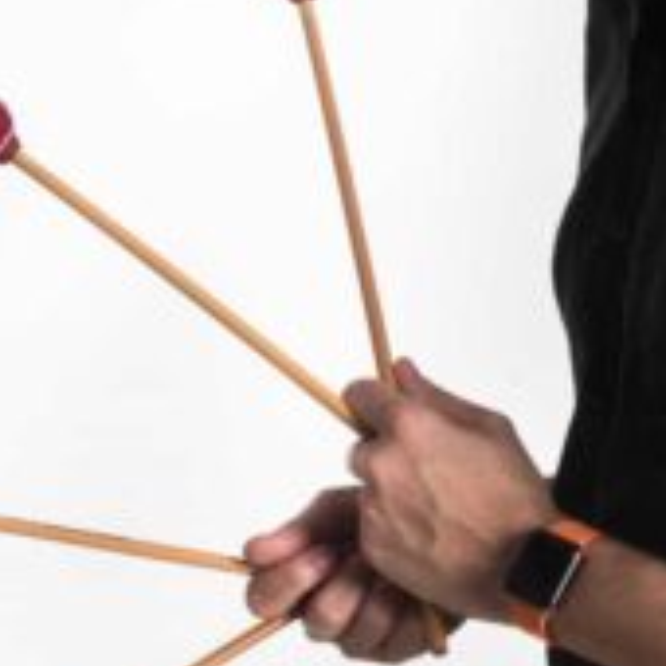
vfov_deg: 4.9
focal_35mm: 356
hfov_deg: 4.9
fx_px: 7749
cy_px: 78
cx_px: 1026
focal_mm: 95
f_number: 18
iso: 100
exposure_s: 1/125
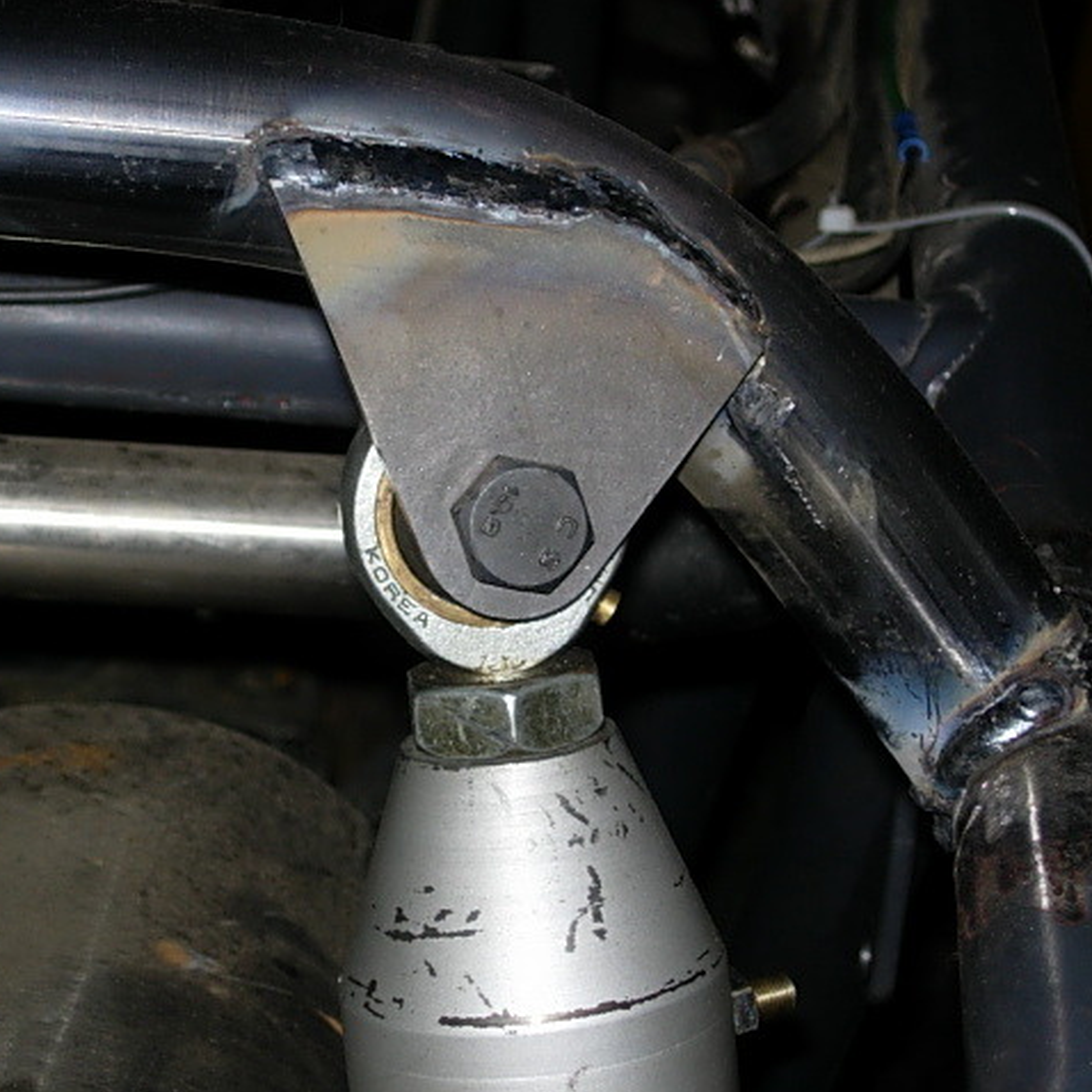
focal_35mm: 122
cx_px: 477
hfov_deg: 14.3
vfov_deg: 14.3
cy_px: 546
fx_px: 4354
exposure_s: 1/64
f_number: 4.6
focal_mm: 21.3
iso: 79
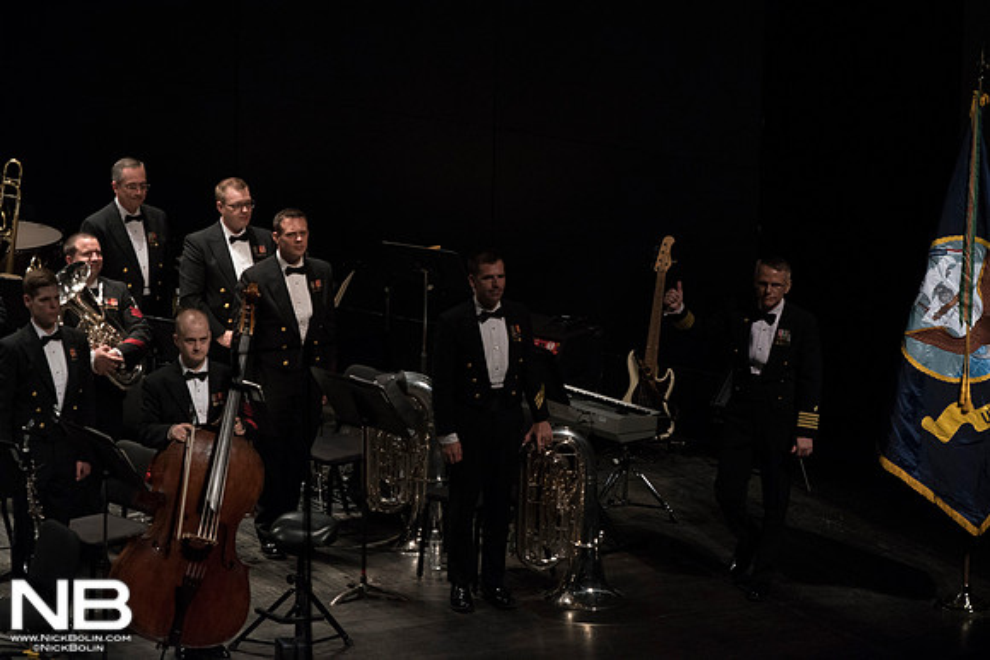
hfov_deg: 9.8
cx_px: 495
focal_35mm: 210
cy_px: 330
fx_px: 5776
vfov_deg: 6.5
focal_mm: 210
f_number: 5.6
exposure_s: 1/400
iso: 4000
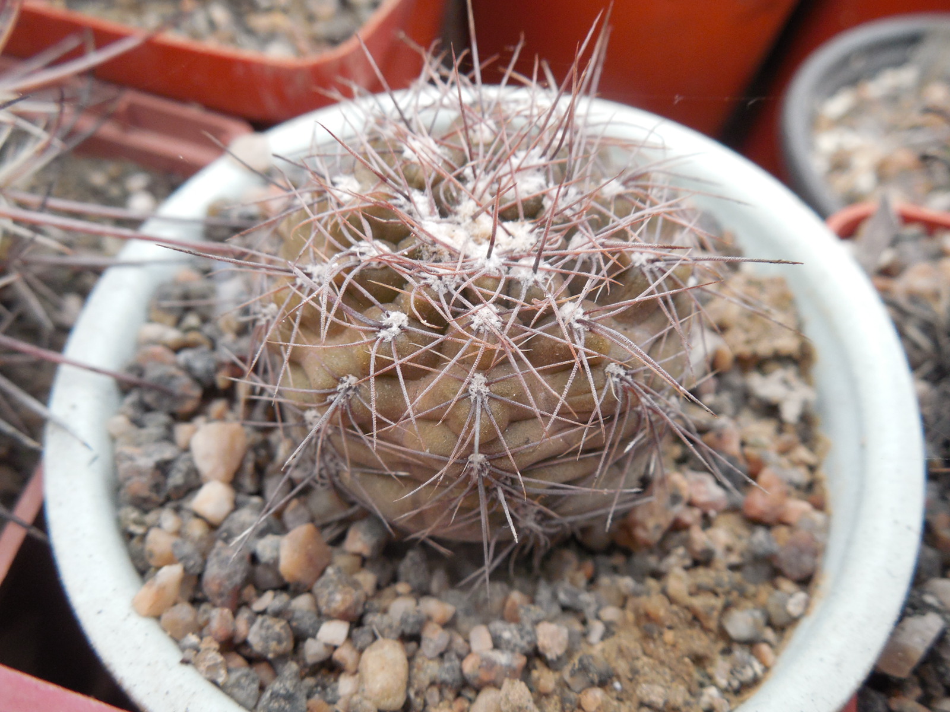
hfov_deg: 58.4
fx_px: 851
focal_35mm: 31
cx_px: 475
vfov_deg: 45.4
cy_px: 356
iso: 220
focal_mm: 5.6
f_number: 3.6
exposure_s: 1/30
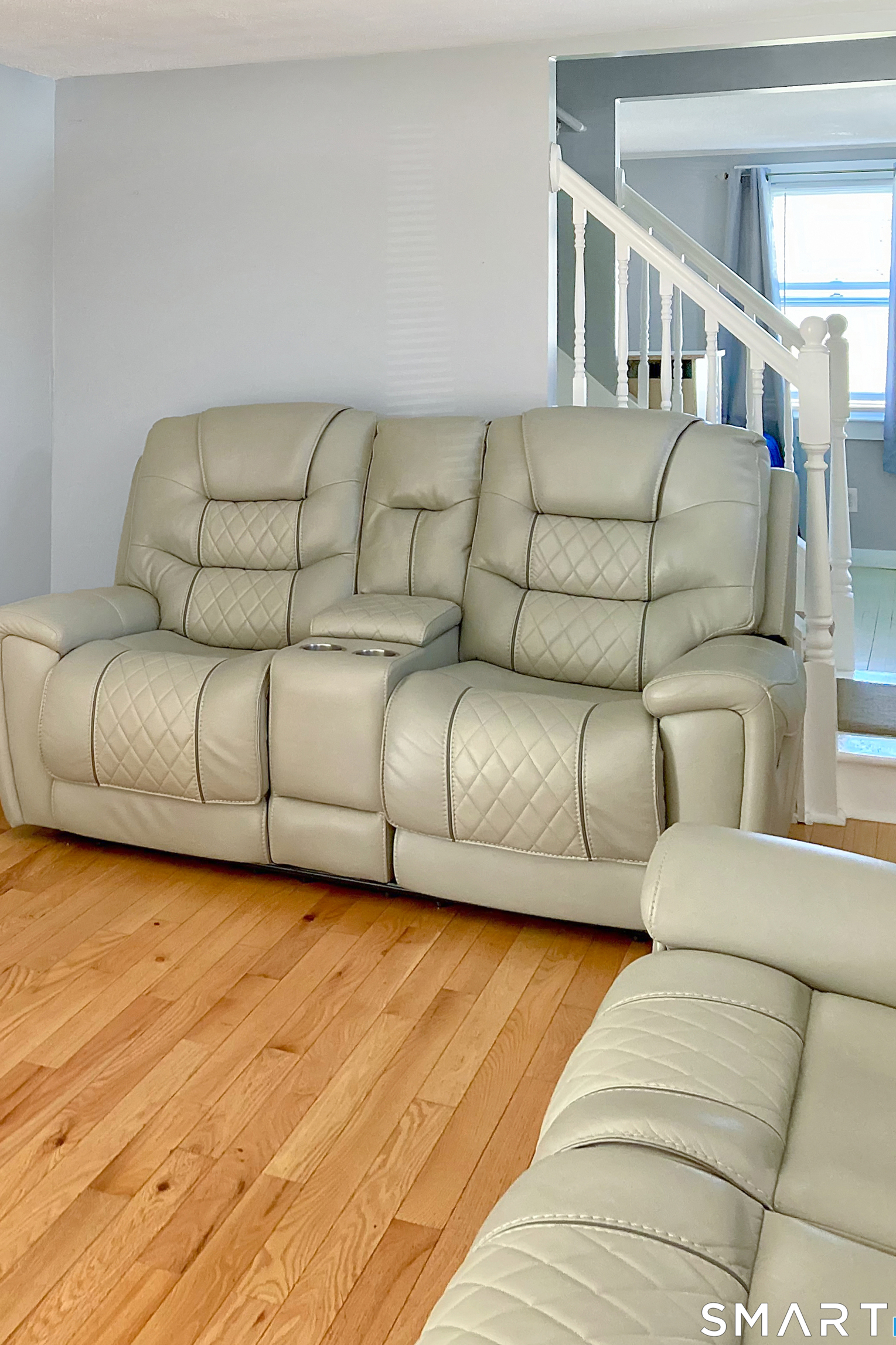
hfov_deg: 32.3
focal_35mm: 39
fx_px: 1456
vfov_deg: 49.6
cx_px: 69
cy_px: 675
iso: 250
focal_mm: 3.99
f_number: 1.8
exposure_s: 1/60
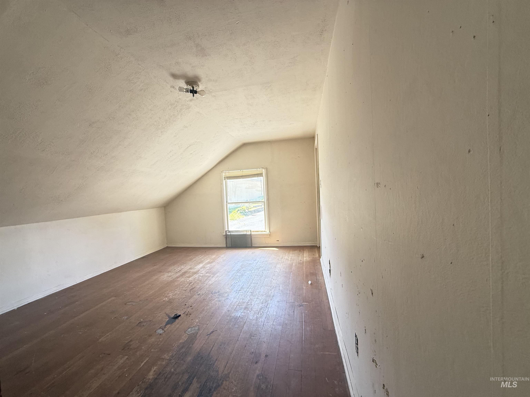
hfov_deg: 102.1
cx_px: 265
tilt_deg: -1.0
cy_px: 198
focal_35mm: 14
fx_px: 214
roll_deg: +2.3
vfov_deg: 85.7
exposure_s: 1/99
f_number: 2.2
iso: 200
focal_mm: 2.22
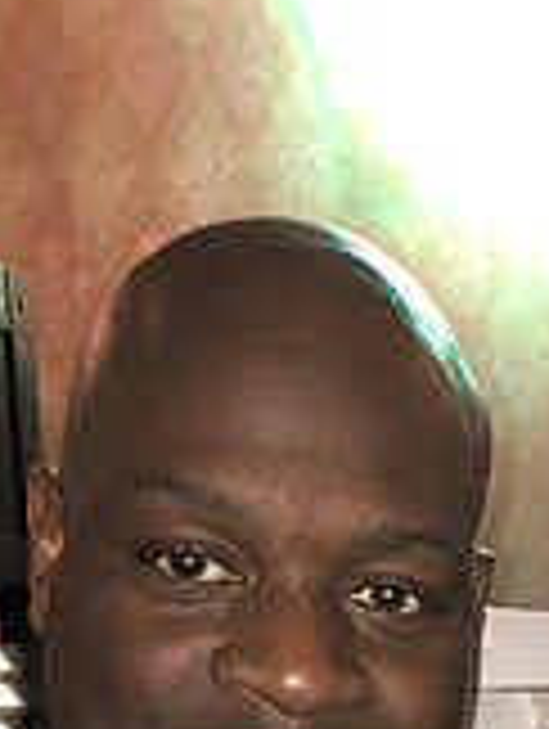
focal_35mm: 100
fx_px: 2109
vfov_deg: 16.9
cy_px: 1233
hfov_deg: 14.4
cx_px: 646
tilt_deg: -10.6
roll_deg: +1.4
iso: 160
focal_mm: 3.99
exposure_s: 1/4
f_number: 1.8
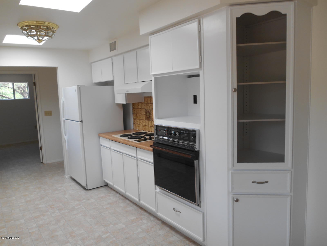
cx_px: 164
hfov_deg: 67.3
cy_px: 123
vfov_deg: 53.1
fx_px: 246
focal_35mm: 26
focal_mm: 4.7
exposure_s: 1/60
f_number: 3.4
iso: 80
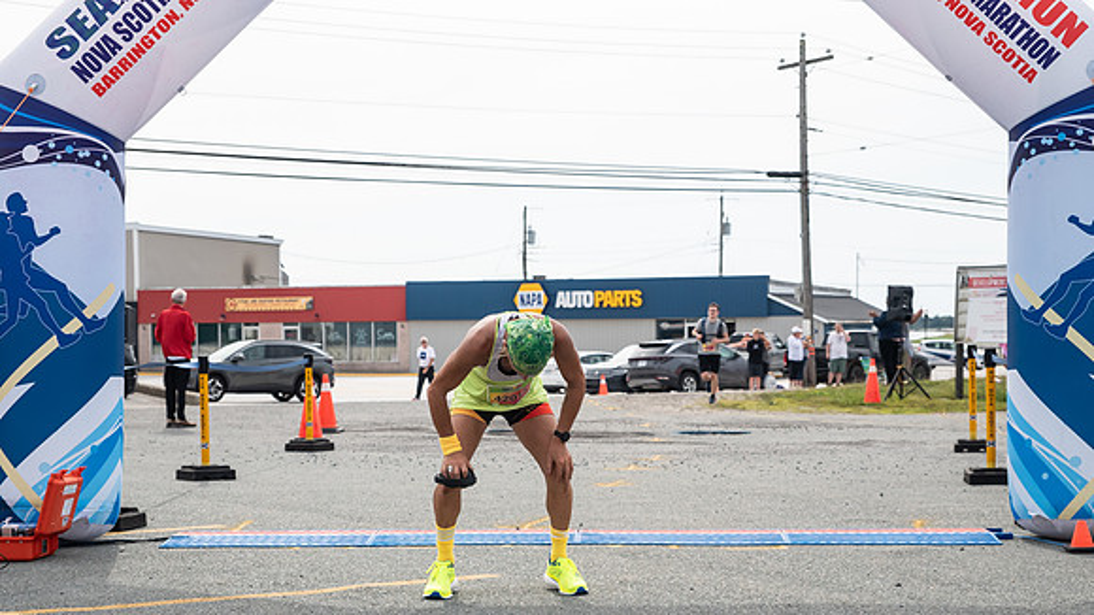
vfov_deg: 18.0
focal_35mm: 67
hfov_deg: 31.5
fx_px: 1937
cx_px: 541
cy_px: 436
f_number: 4
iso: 800
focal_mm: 52
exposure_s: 1/3200
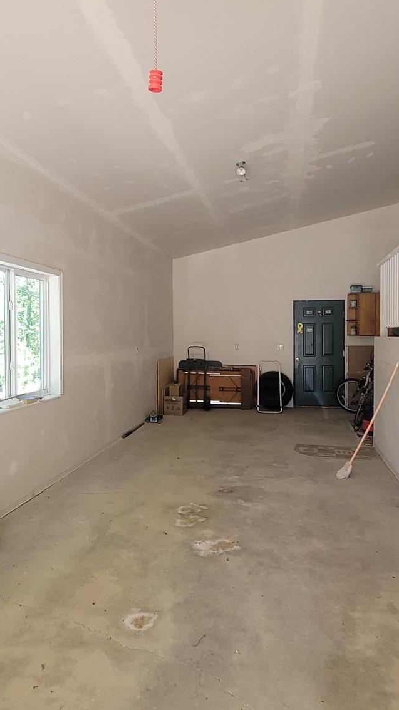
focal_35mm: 15
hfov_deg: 70.5
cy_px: 350
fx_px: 282
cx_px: 205
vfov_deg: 103.0
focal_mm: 2.2
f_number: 2.2
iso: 80
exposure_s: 1/60
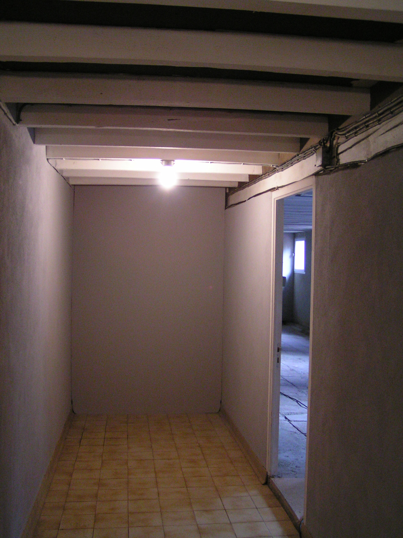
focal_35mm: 38
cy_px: 269
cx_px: 202
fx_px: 590
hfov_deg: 37.7
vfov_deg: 49.0
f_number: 2.8
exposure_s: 1/20
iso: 200
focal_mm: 5.8
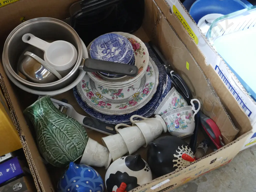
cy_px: 96
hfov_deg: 38.2
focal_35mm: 50
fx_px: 370
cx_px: 128
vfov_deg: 29.1
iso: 3200
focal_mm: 25
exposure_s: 1/30
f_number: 5.3
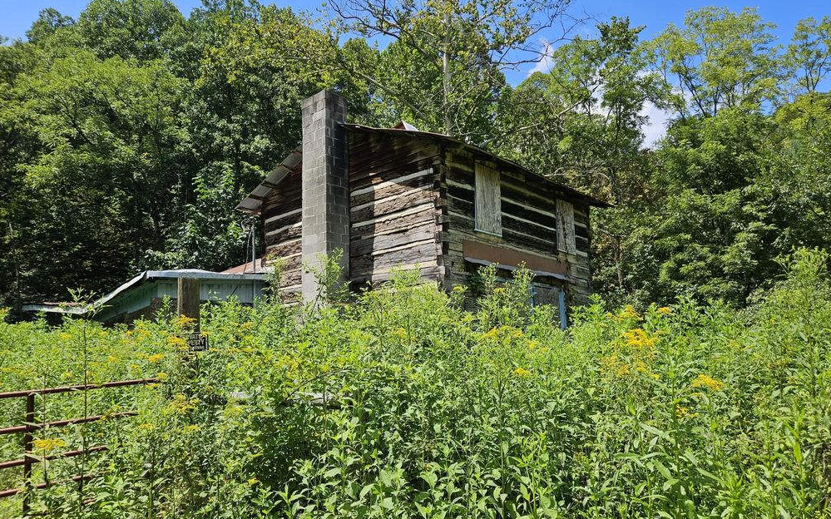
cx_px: 423
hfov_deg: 72.5
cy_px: 271
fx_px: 566
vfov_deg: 49.2
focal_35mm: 25
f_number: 1.8
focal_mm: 5.4
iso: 25
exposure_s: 1/1325
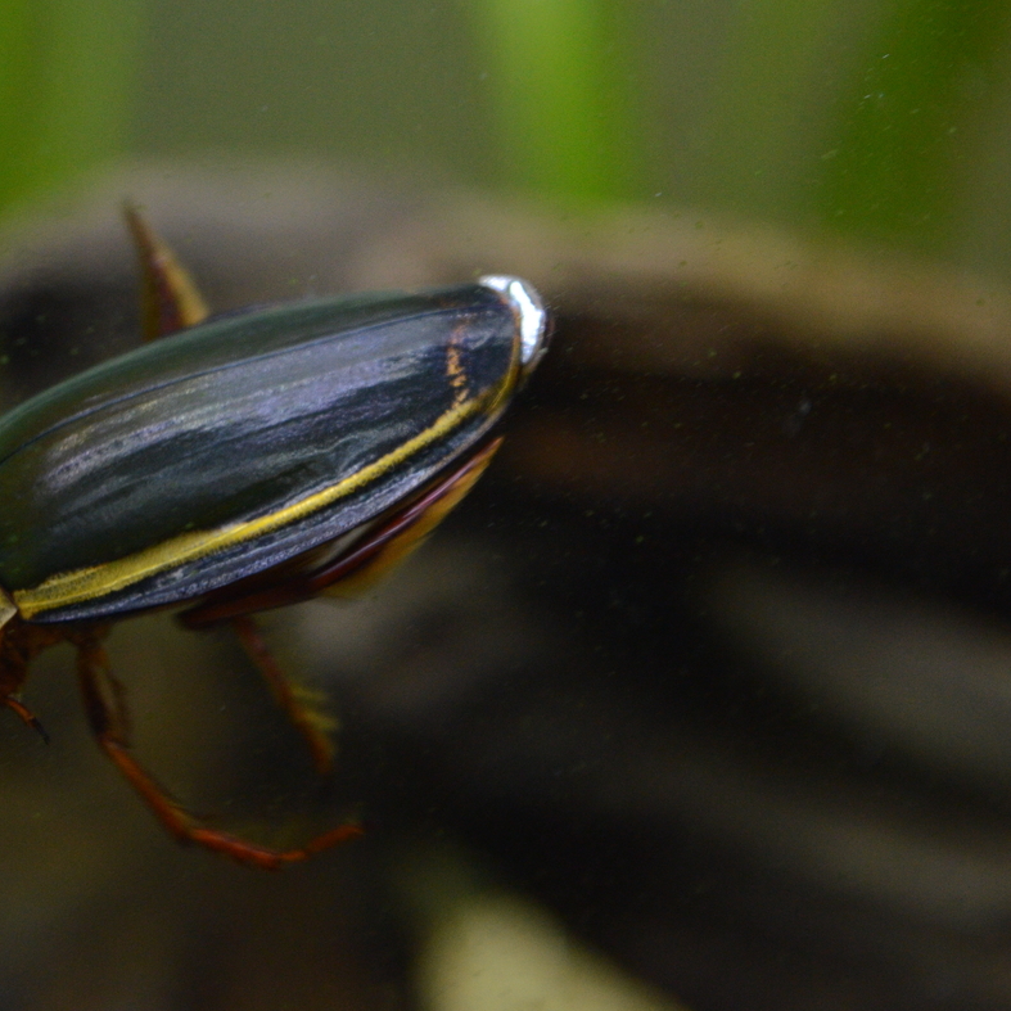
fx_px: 3524
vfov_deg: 16.3
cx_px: 333
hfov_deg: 16.3
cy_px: 508
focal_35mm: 107
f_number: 5.6
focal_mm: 55
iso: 2000
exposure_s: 1/200
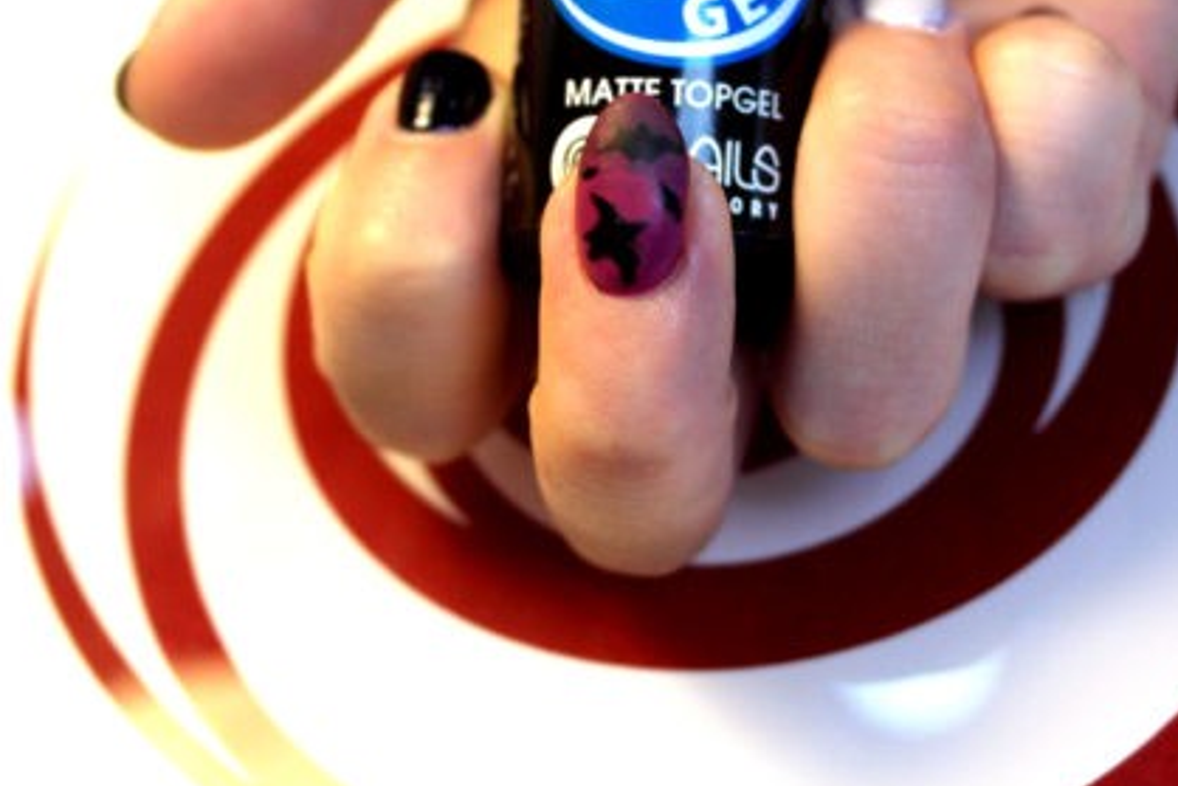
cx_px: 643
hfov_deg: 27.3
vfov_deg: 18.4
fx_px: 2422
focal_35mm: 74
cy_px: 306
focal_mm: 32
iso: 400
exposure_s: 1/125
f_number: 4.5
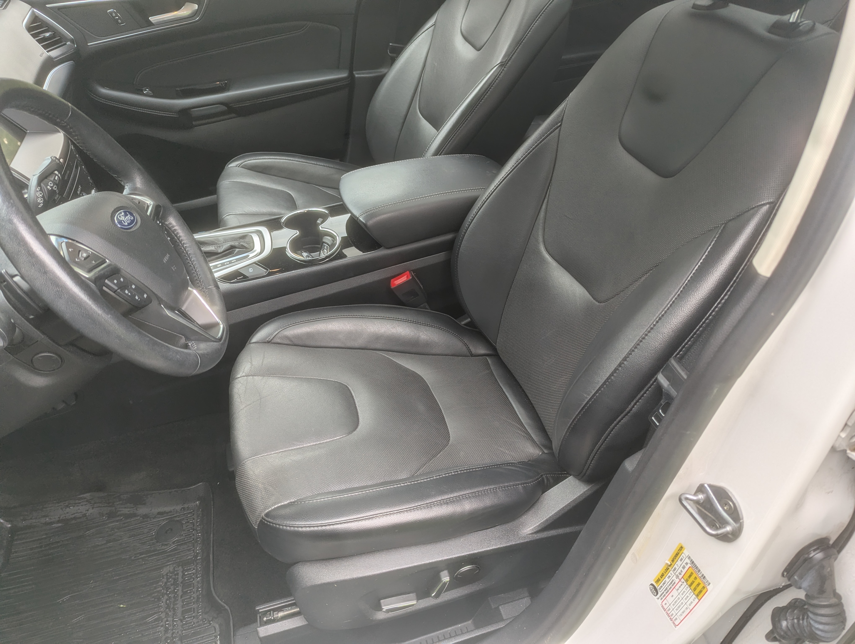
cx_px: 428
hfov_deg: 71.5
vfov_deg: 56.9
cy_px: 322
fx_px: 594
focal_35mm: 24
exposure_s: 1/84.7
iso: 42
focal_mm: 6.81
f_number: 1.85
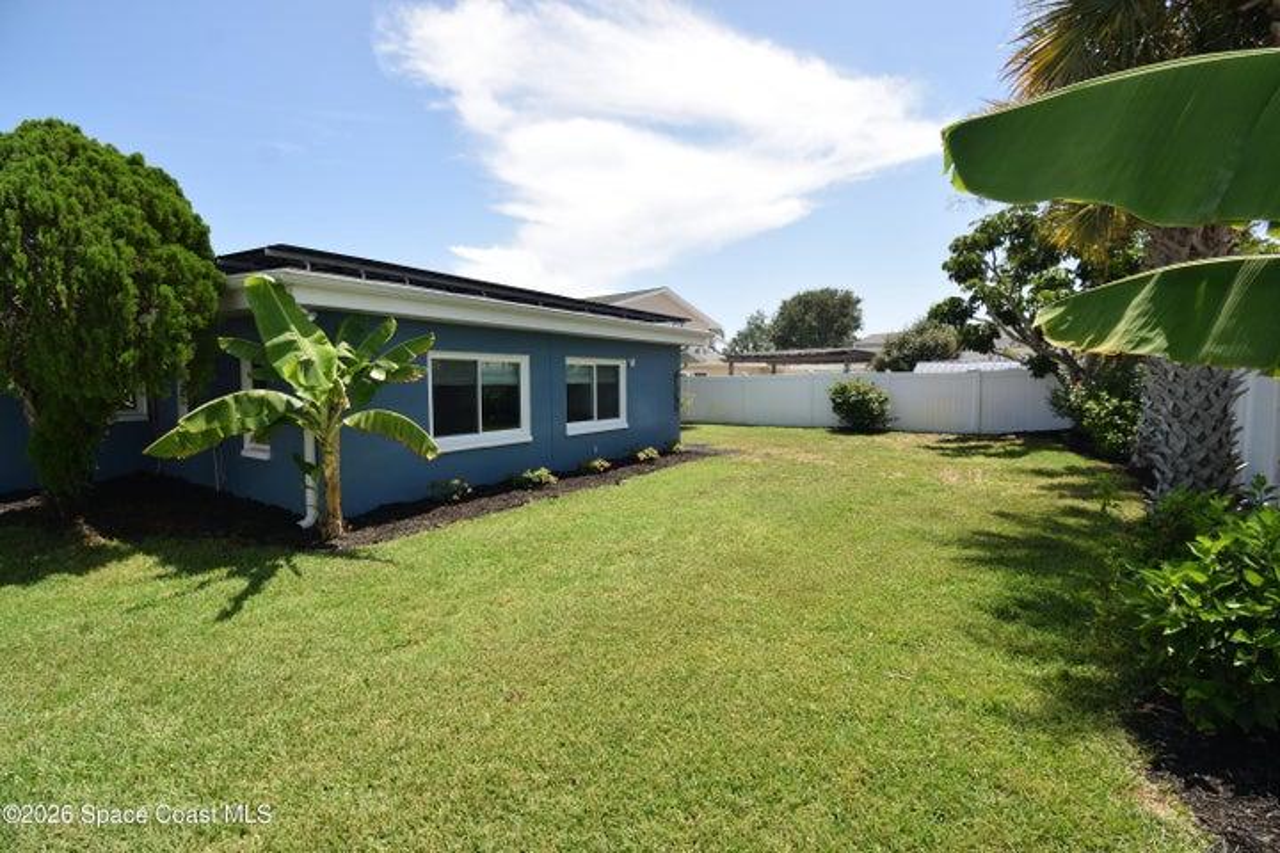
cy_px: 426
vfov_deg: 77.3
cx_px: 640
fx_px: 533
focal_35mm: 15
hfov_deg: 100.4
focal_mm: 10
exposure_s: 1/200
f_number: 8
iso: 100
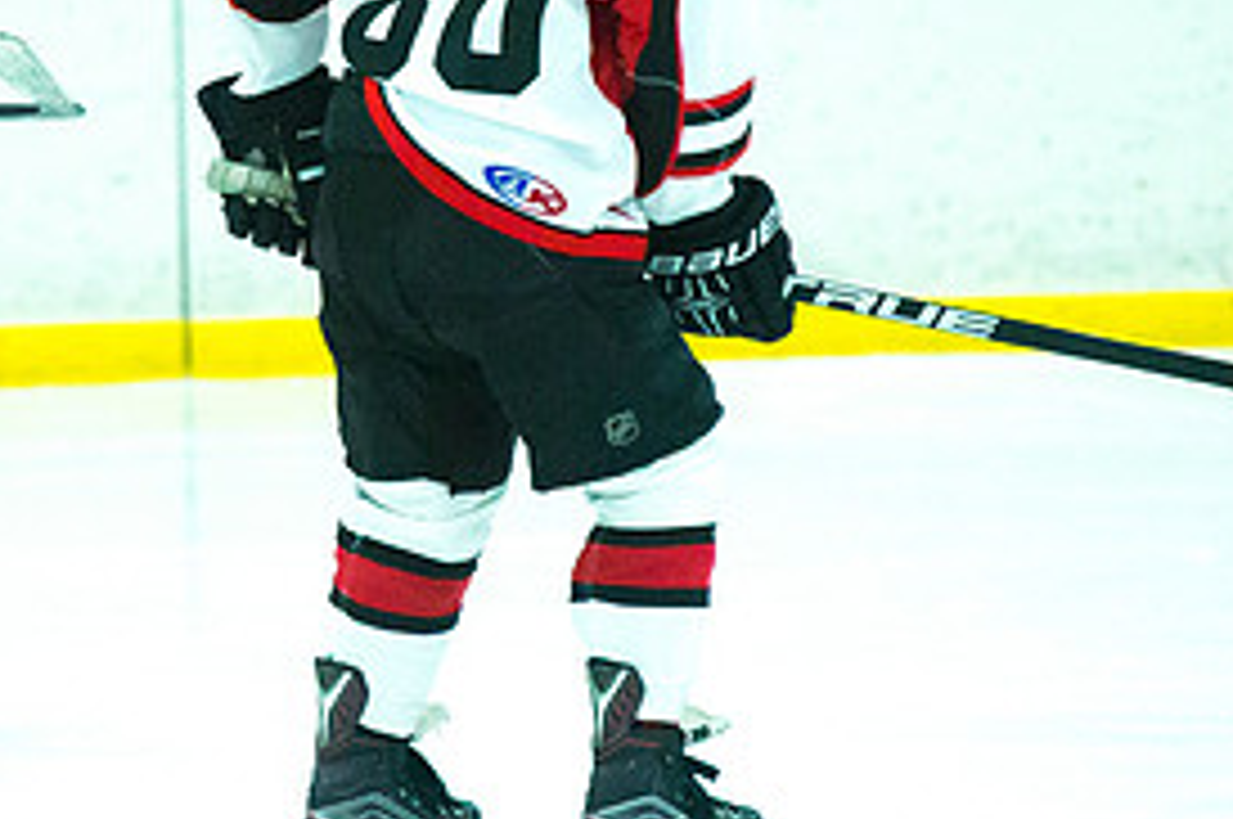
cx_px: 384
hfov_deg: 3.1
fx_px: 22749
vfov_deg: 2.1
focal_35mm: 665
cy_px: 246
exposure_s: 1/800
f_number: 5.6
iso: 6400
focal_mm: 270
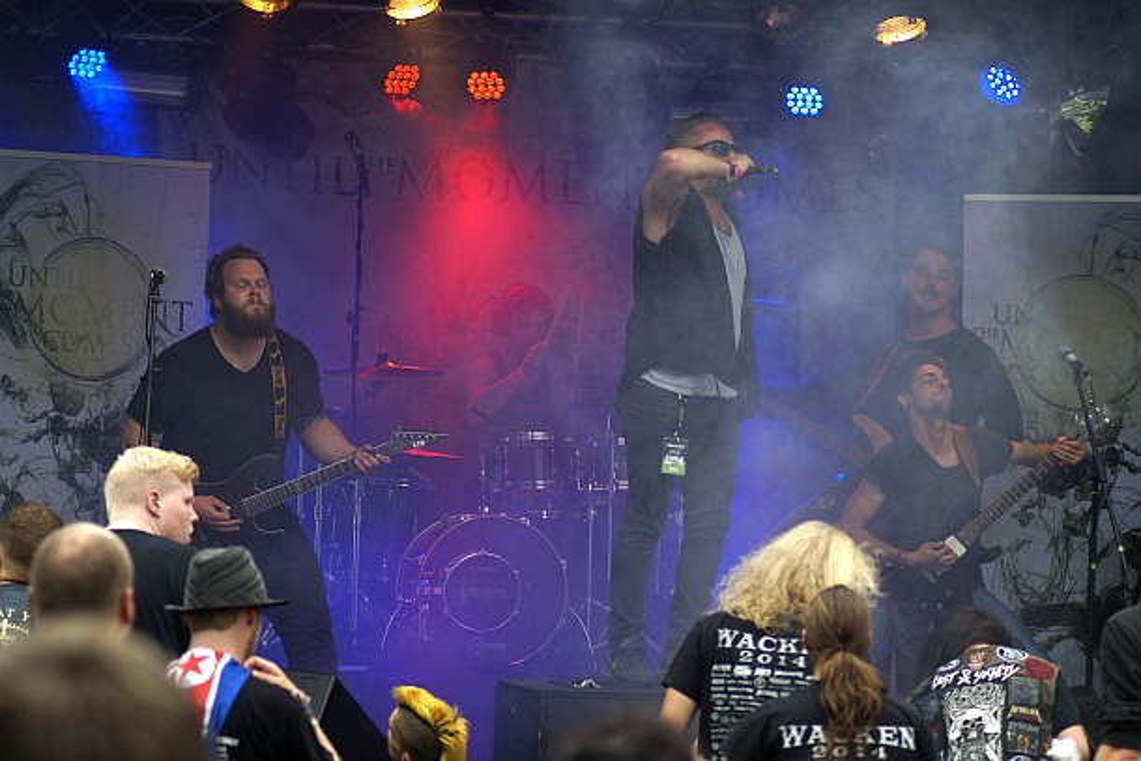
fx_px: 4755
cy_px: 380
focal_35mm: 150
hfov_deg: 13.7
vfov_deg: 9.2
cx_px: 570
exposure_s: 1/160
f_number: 4
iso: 200
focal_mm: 100
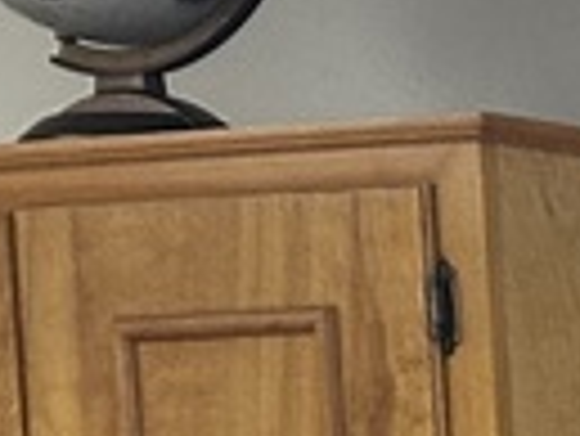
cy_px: 1618
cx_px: 2086
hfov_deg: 4.8
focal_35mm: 381
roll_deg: +0.9
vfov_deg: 3.7
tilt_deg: -6.6
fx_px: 6390
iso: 200
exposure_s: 1/60
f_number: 1.78
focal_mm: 6.86
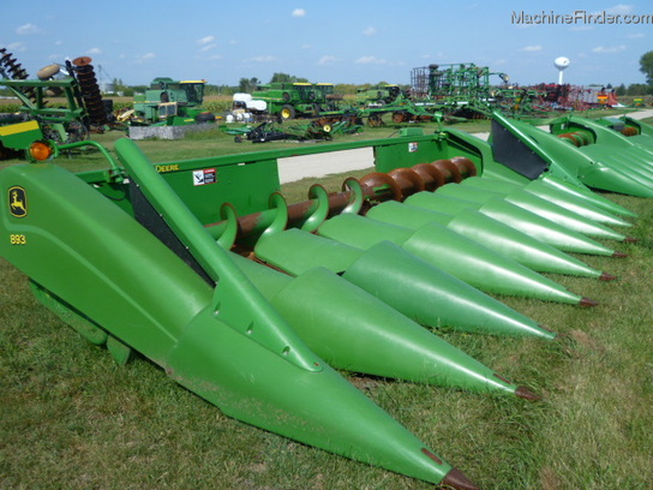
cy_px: 245
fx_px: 566
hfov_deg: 60.0
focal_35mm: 30
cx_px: 326
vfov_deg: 46.8
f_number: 2.9
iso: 80
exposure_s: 1/1000
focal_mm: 5.4
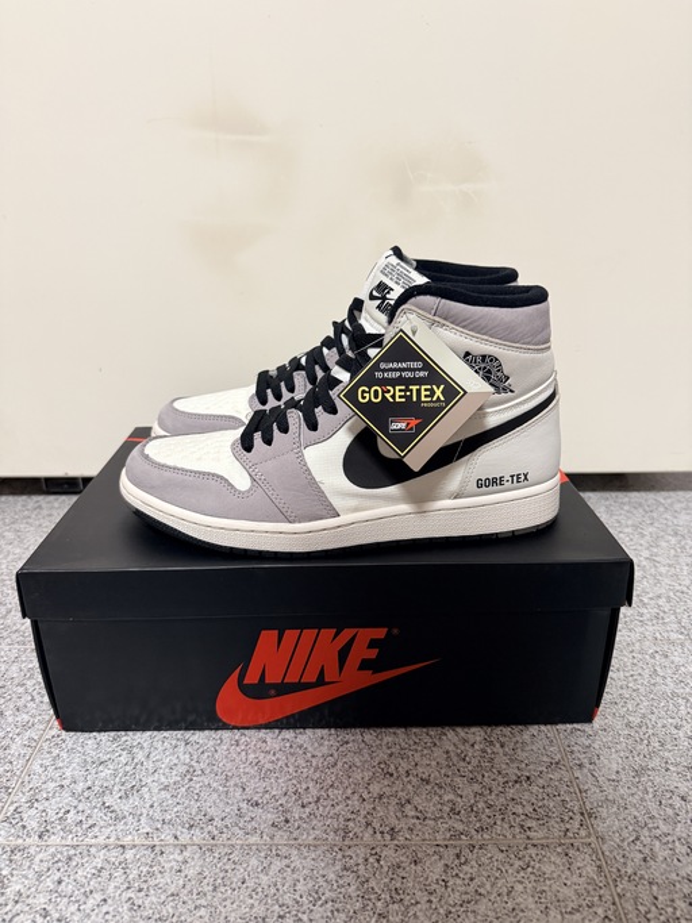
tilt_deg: -22.9
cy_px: 462
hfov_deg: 56.8
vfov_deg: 71.6
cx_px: 346
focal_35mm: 24
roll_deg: +1.1
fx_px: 640
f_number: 1.78
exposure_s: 1/59
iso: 400
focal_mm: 6.76
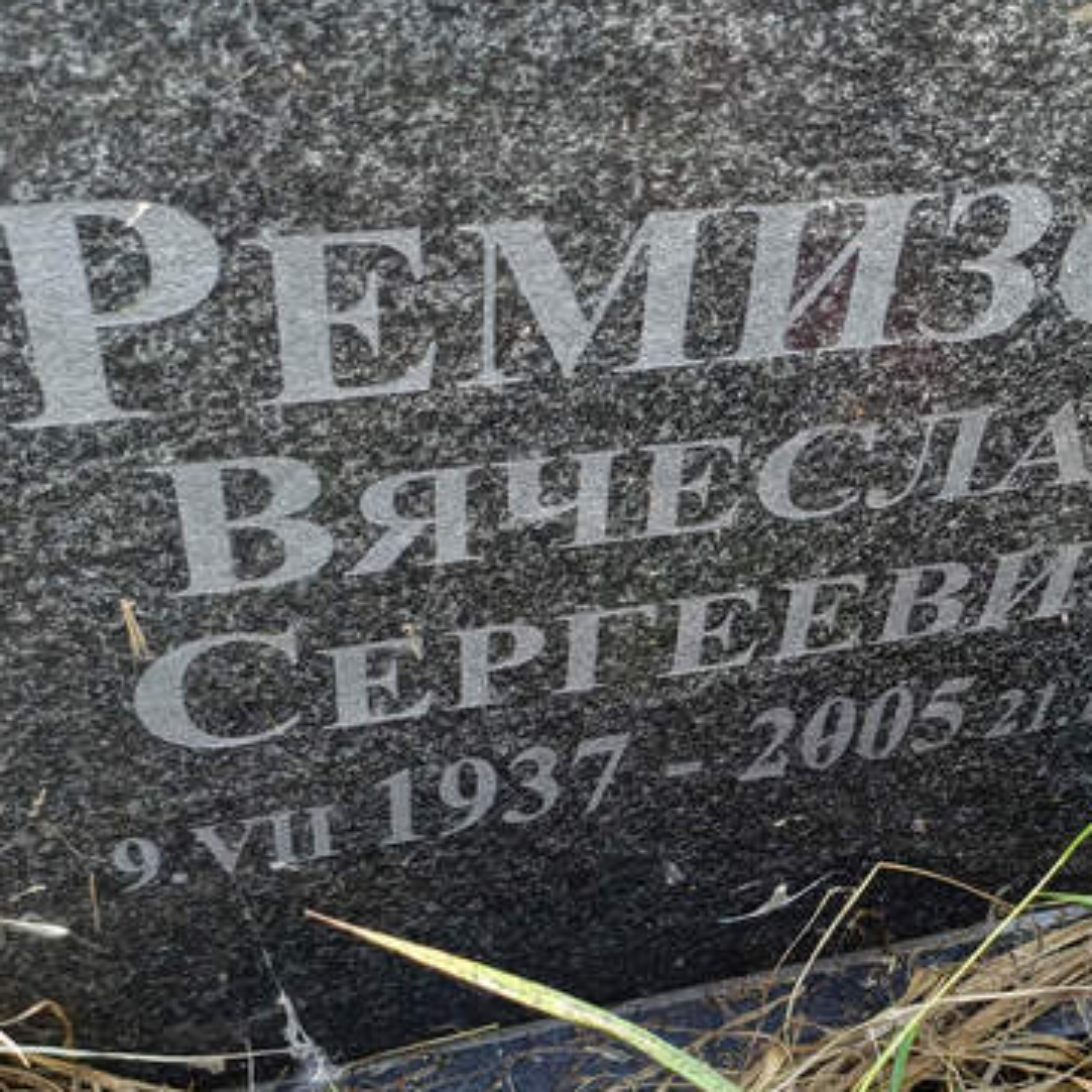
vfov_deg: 34.4
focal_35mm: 49
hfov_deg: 33.9
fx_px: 1749
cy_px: 720
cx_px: 841
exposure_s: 1/50
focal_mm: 4.76
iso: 239
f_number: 1.69
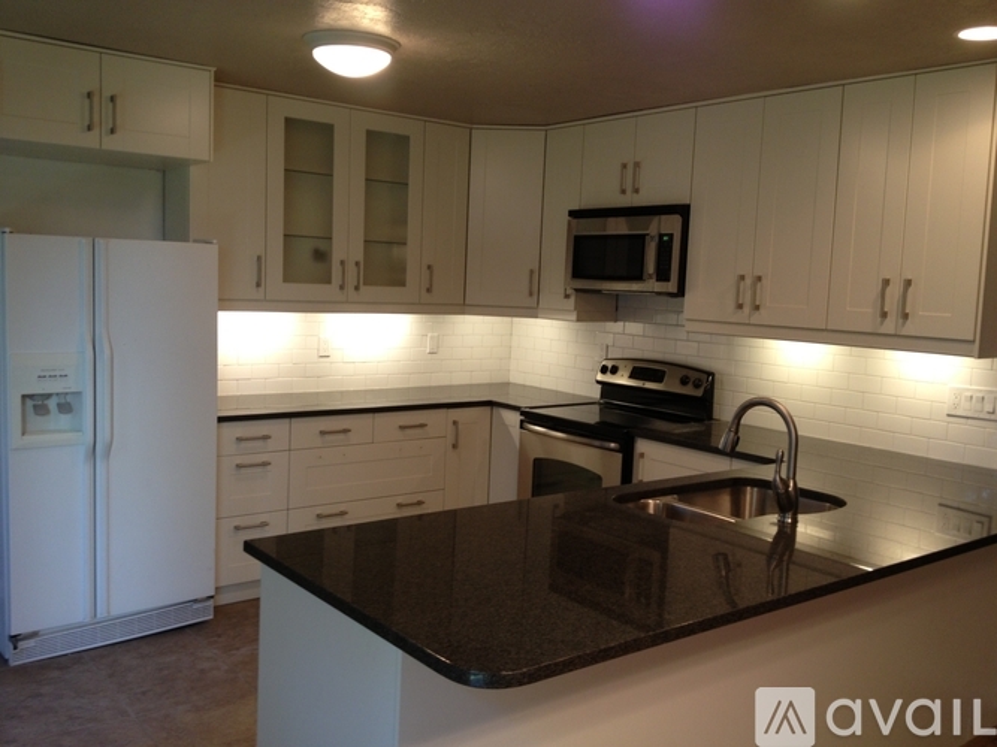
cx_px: 498
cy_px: 374
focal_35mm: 35
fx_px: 1008
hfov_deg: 52.6
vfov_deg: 40.7
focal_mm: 4.28
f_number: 2.4
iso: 64
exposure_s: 1/20
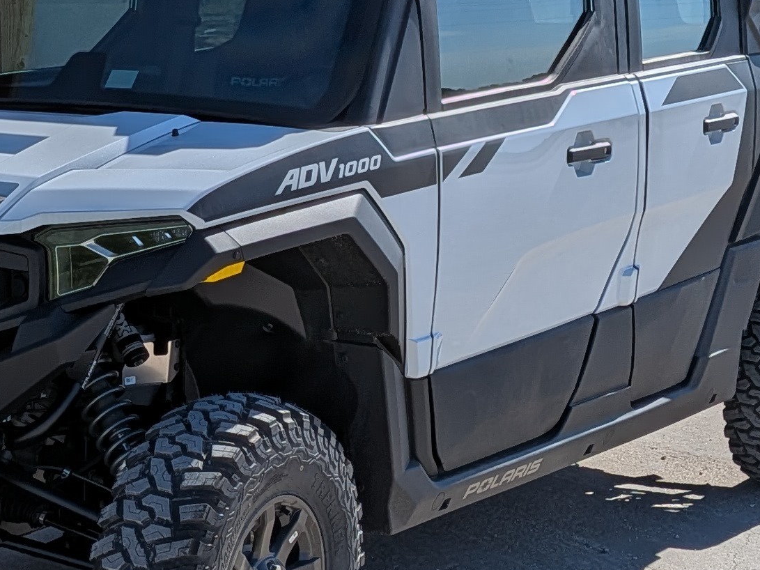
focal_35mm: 88
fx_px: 1932
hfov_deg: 22.0
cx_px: 187
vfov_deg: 16.8
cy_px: 328
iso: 26
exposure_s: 1/11765
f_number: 1.7
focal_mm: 4.53
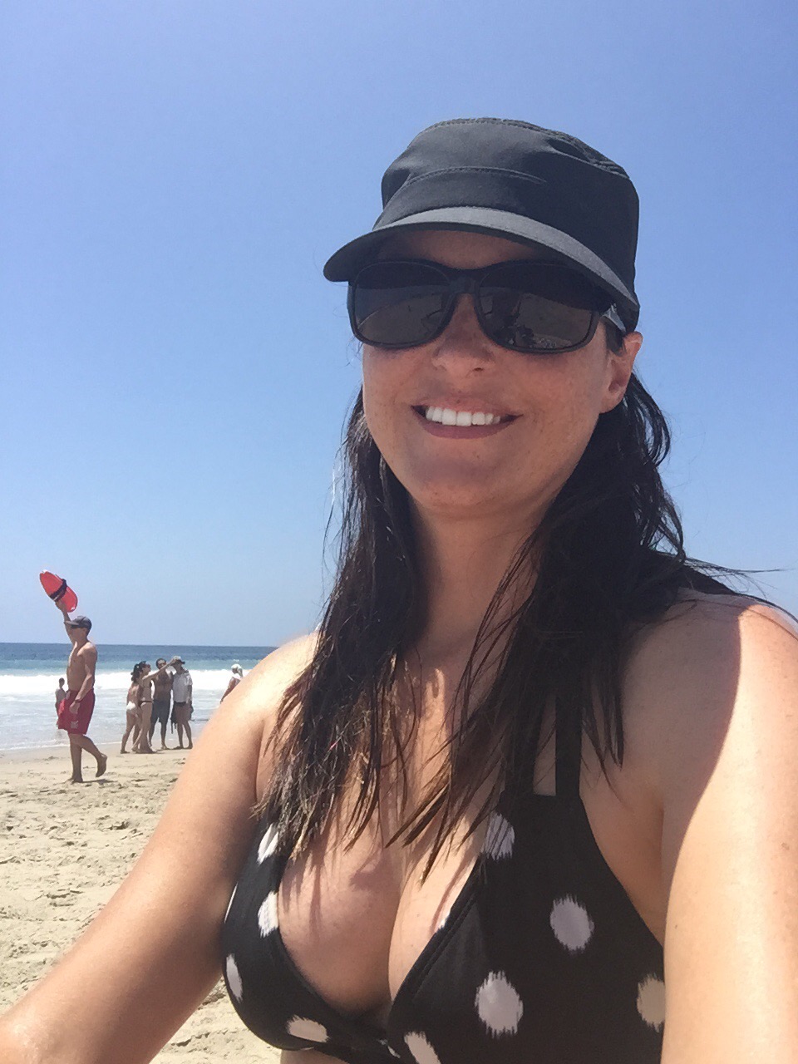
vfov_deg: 58.4
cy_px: 532
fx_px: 953
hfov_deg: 45.4
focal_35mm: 31
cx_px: 399
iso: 32
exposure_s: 1/1462
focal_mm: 2.65
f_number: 2.2
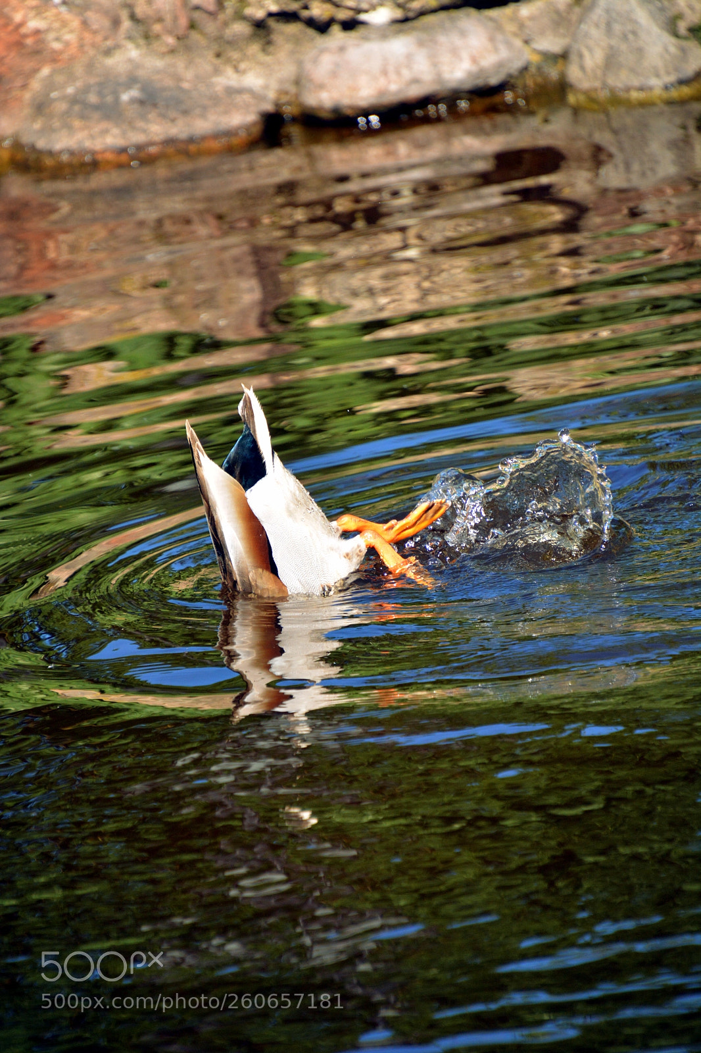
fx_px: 14463
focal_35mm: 495
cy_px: 526
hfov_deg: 2.8
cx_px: 350
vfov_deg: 4.2
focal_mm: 330
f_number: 6.3
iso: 800
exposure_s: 1/1000
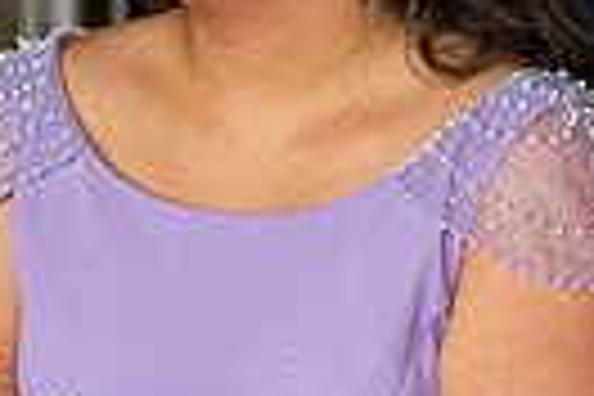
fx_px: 4059
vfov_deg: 5.6
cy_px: 277
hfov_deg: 8.3
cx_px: 702
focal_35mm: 246
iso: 800
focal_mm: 56
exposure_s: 1/160
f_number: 3.5
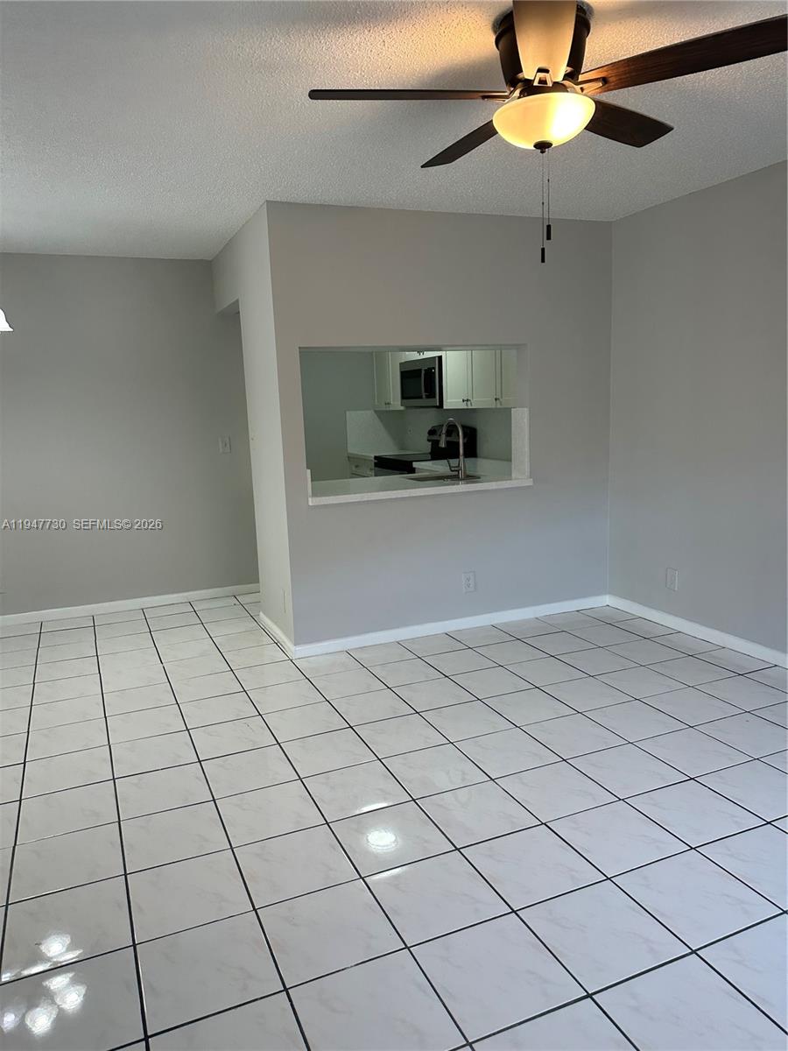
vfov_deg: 71.6
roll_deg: +1.1
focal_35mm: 24
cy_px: 526
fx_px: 728
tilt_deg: -6.3
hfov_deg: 56.8
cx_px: 394
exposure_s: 1/120
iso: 125
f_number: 1.78
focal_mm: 6.86
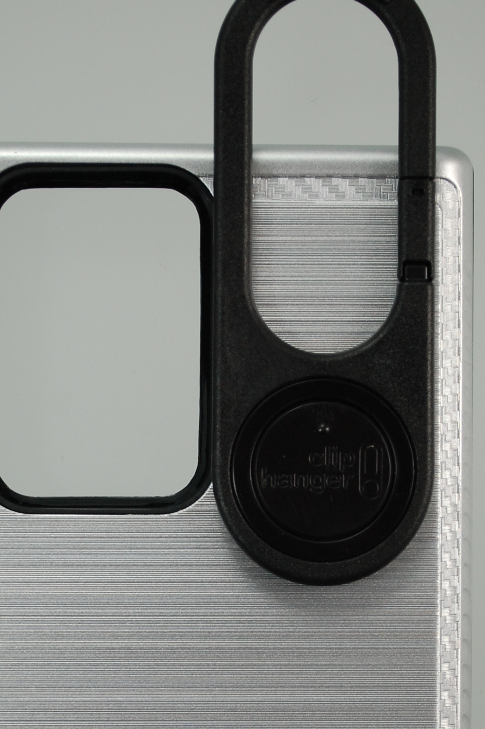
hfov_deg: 13.1
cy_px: 592
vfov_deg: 19.4
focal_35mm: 104
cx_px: 246
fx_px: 2106
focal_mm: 36
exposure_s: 1/100
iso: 400
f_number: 5.3
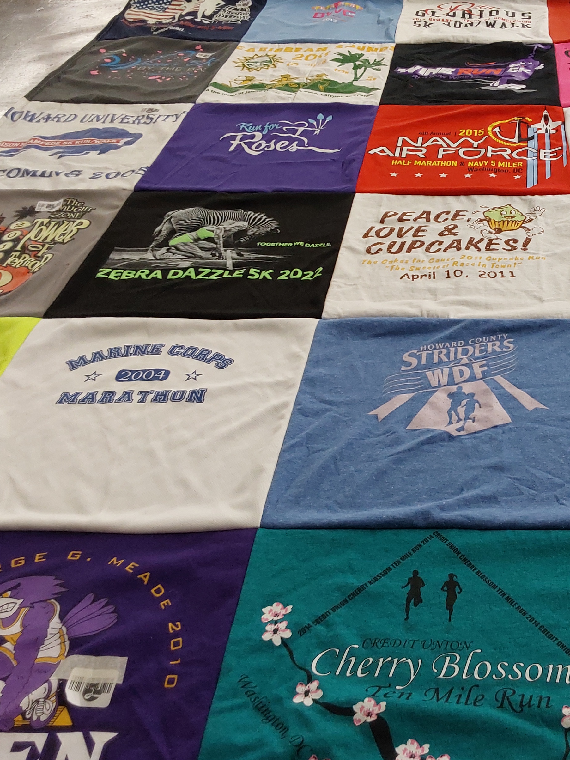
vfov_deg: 49.0
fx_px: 834
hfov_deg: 36.3
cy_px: 382
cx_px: 468
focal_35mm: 38
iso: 100
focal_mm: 2.91
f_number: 1.9
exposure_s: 1/60
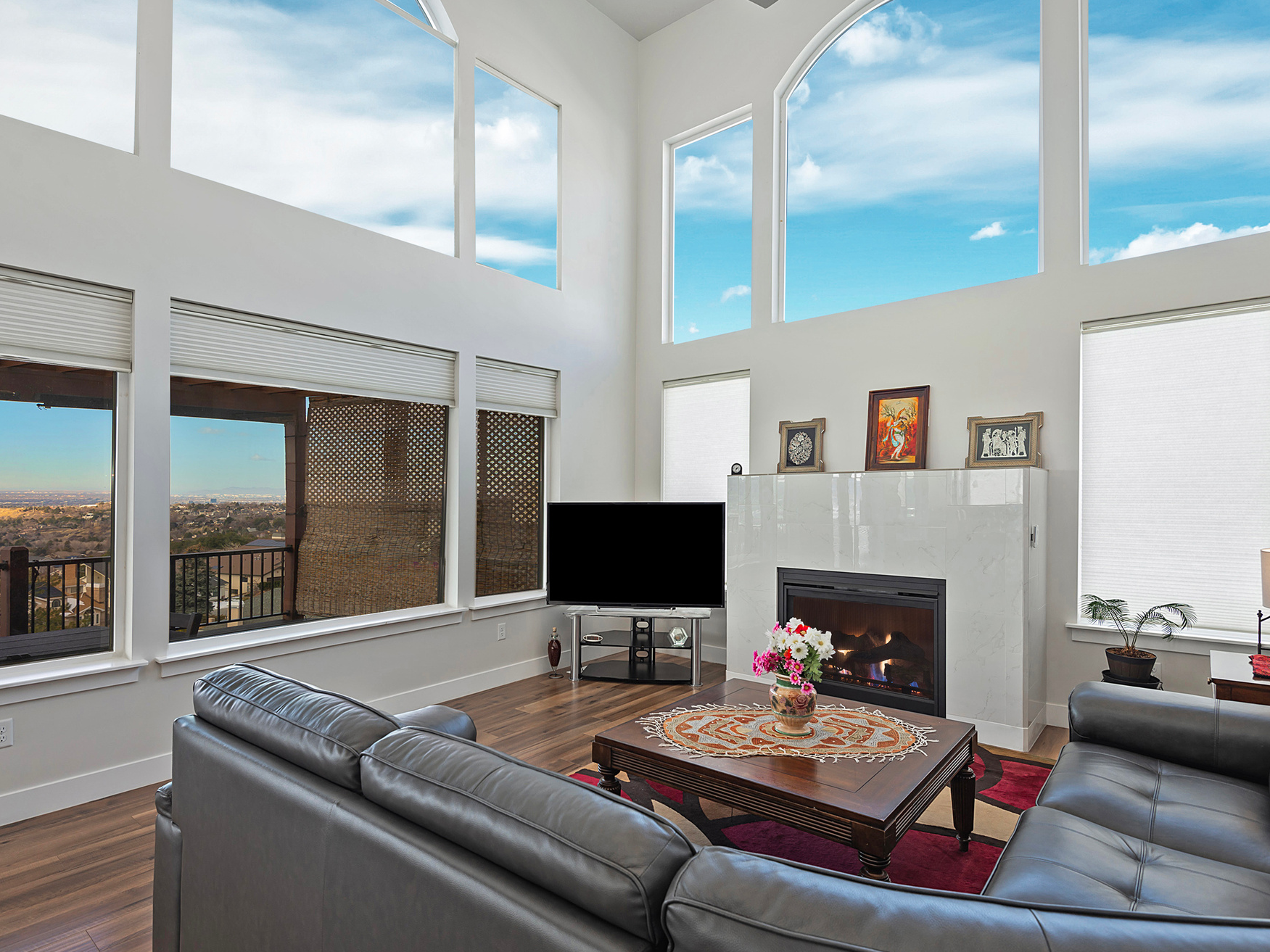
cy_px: 489
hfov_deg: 87.7
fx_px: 660
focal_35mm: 18
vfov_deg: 71.6
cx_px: 599
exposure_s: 1/20
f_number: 7.1
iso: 160
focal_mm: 16
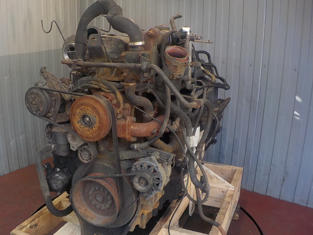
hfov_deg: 55.3
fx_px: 298
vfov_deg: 42.9
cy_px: 122
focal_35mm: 33
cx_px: 142
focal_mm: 4.1
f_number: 3.3
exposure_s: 1/40
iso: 125
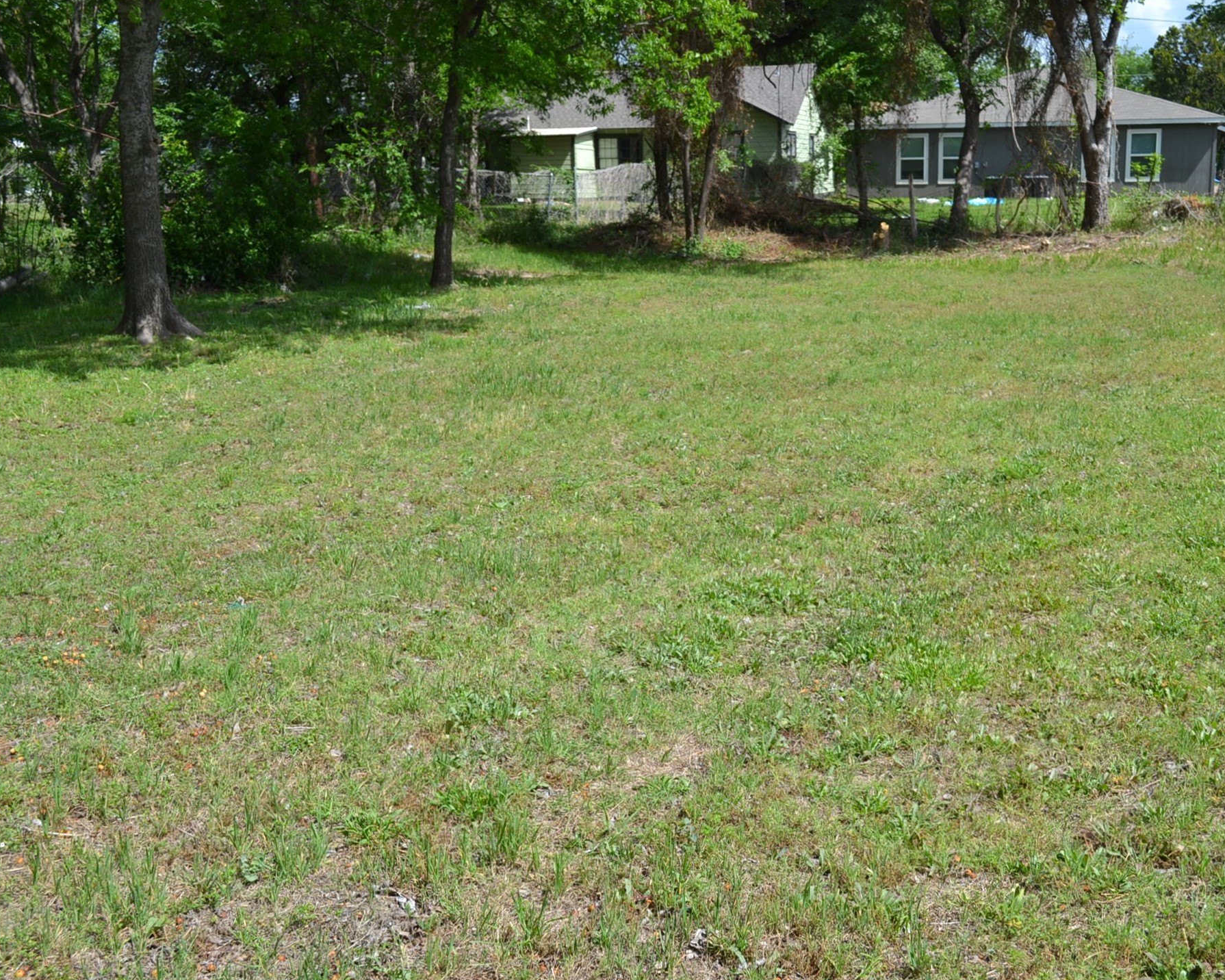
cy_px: 489
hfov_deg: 44.7
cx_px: 706
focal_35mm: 41
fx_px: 1486
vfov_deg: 36.5
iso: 100
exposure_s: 1/200
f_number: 7.1
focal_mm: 24
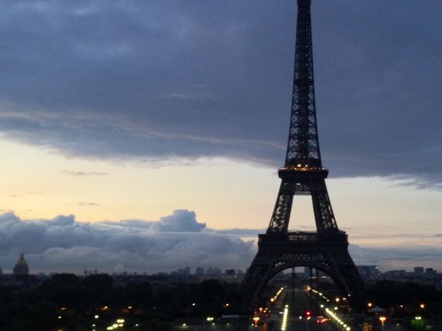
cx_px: 308
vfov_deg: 25.2
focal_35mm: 58
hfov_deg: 32.8
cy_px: 162
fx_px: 741
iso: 200
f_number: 2.4
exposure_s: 1/20
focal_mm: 4.12
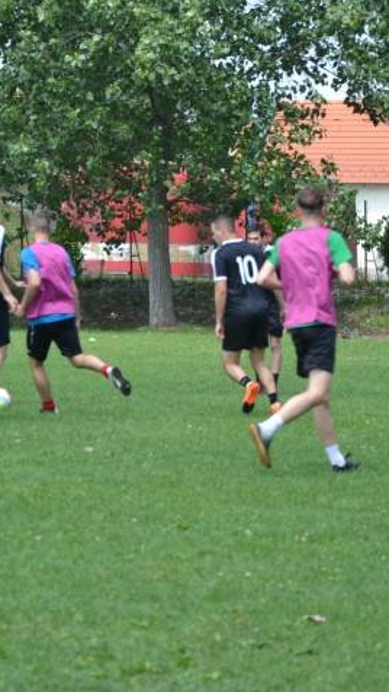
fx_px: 3704
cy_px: 345
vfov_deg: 10.7
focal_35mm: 202
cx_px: 180
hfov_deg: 6.0
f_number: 6.3
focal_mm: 85
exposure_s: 1/160
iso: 100
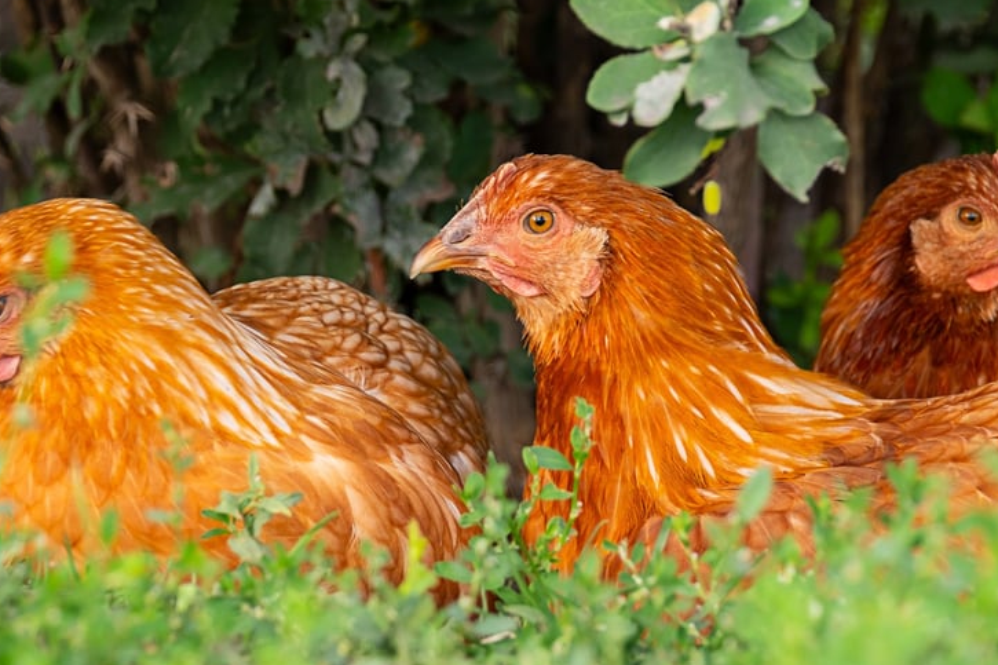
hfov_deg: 10.2
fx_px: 5598
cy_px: 352
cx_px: 629
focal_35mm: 202
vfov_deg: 6.8
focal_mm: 81.3
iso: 200
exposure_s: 1/125
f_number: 4
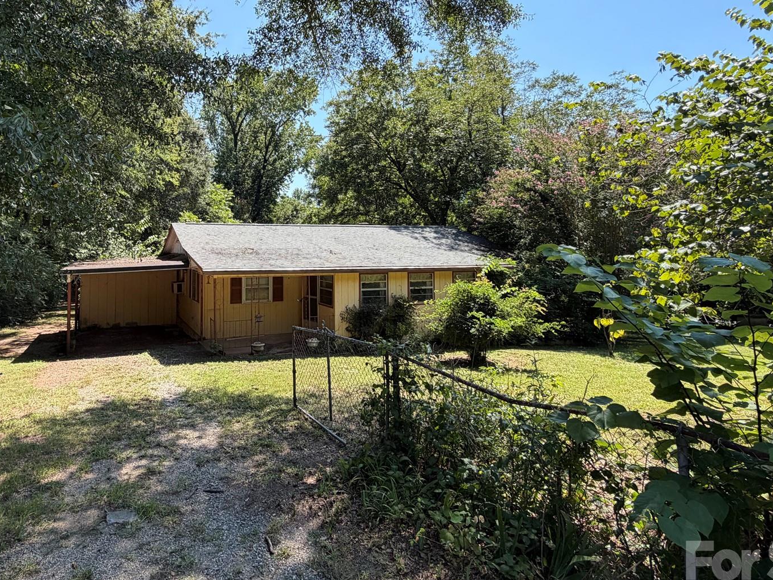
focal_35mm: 21
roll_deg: -0.1
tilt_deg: +3.7
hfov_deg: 77.5
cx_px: 287
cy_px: 217
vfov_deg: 62.6
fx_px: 469
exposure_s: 1/502
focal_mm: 2.22
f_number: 2.2
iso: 50
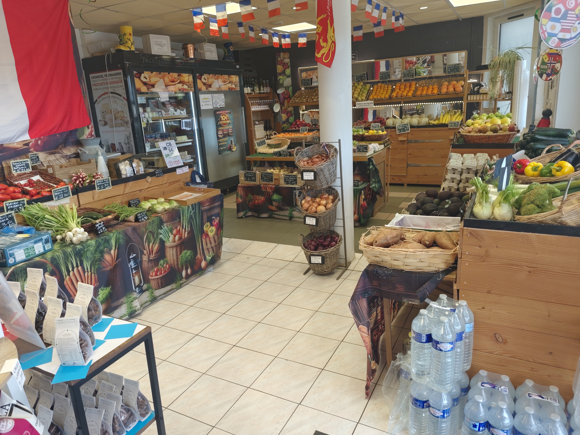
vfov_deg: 56.8
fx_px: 402
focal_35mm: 24
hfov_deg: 71.6
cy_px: 214
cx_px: 279
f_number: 1.65
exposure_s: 1/100
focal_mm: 6.19
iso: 250
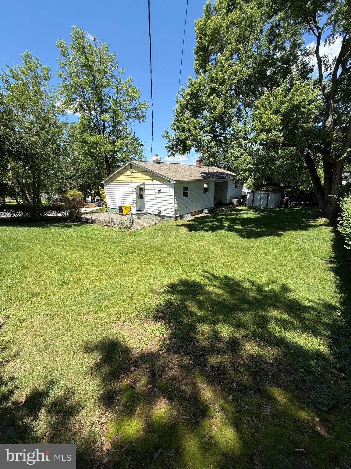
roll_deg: +1.5
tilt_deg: -16.8
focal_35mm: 14
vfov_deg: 102.1
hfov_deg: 85.7
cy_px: 234
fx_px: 189
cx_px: 176
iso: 50
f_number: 2.2
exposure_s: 1/1211
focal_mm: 2.22
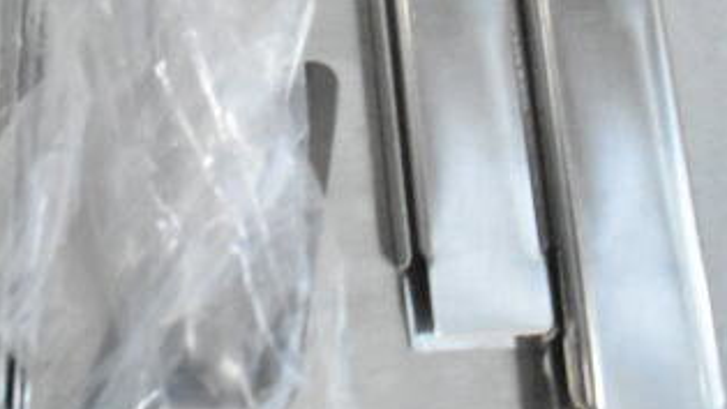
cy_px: -391
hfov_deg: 25.1
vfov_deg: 12.9
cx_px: 69
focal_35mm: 82
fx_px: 1580
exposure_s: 1/30
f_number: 3.5
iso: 14400
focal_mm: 18
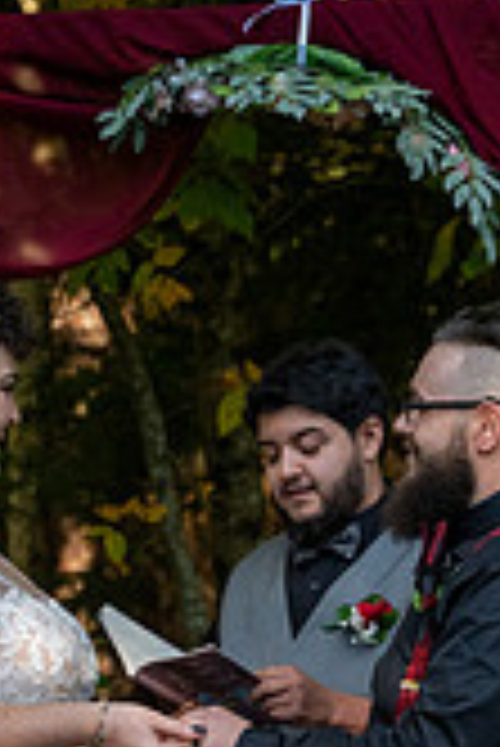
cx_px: 282
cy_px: 986
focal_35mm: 203
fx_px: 4220
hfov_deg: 6.8
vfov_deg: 9.9
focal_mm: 75
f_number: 4
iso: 6400
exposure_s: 1/8000
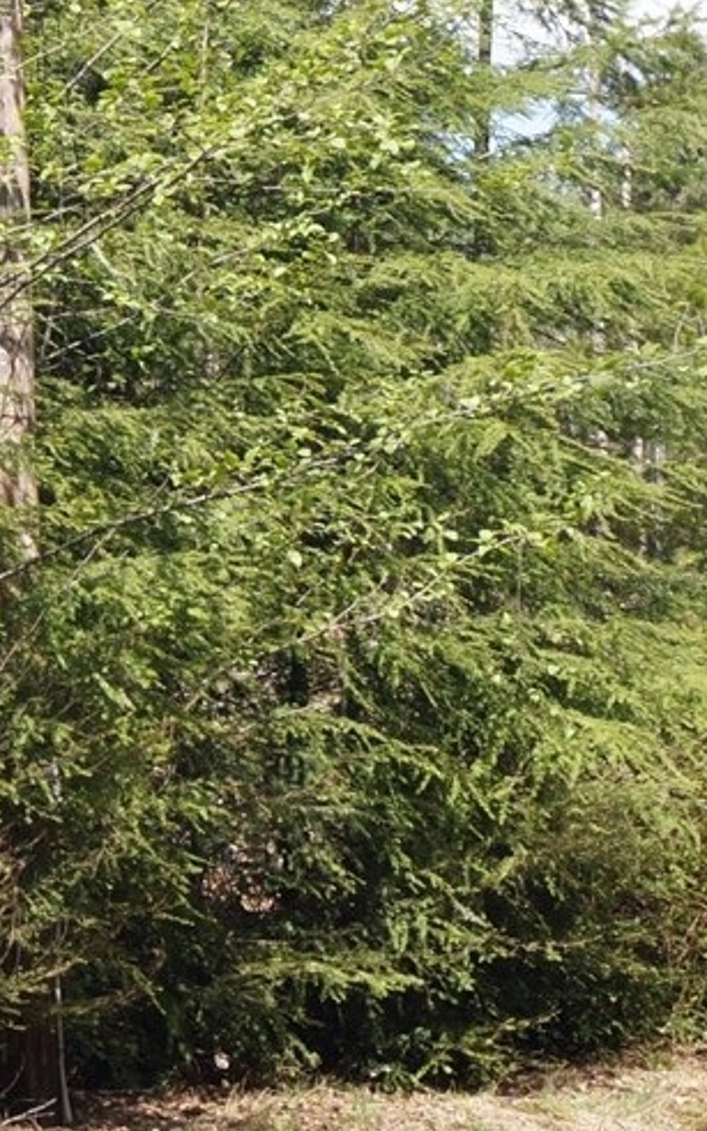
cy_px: 129
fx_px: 4561
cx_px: -153
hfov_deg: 8.8
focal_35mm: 148
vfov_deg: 14.0
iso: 100
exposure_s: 1/200
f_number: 7.1
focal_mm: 28
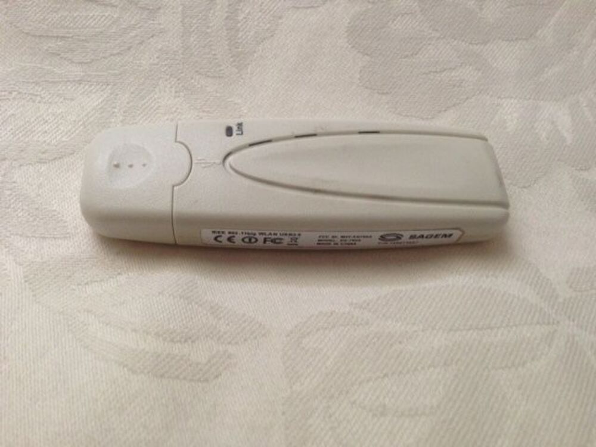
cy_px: 224
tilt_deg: -60.9
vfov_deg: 42.9
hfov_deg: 55.4
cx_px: 298
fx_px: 568
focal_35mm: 33
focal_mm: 4.12
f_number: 2.4
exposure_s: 1/20
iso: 160
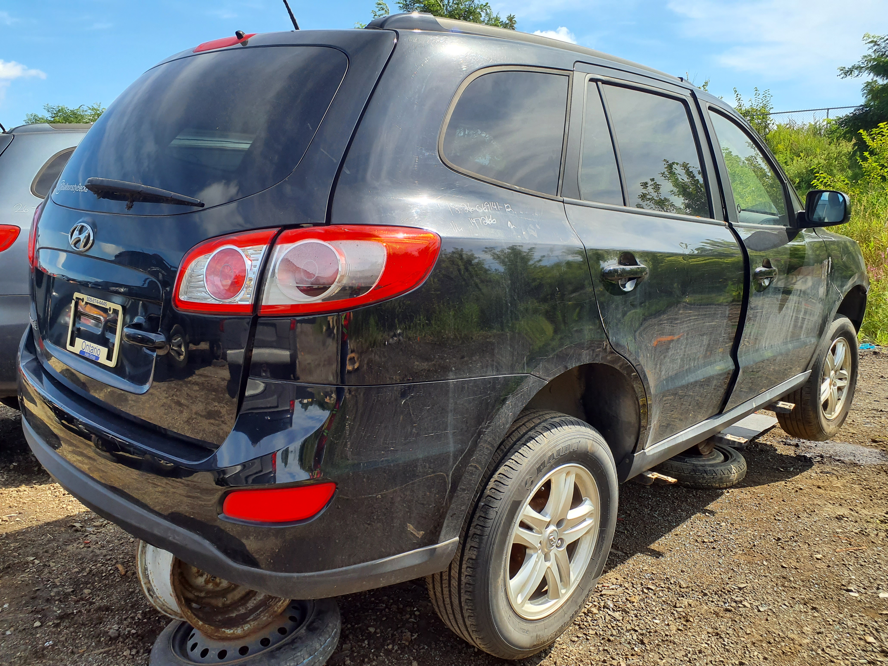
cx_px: 444
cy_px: 333
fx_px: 693
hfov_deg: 65.3
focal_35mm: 27
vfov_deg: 51.4
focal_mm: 3.58
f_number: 1.9
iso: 40
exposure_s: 1/874
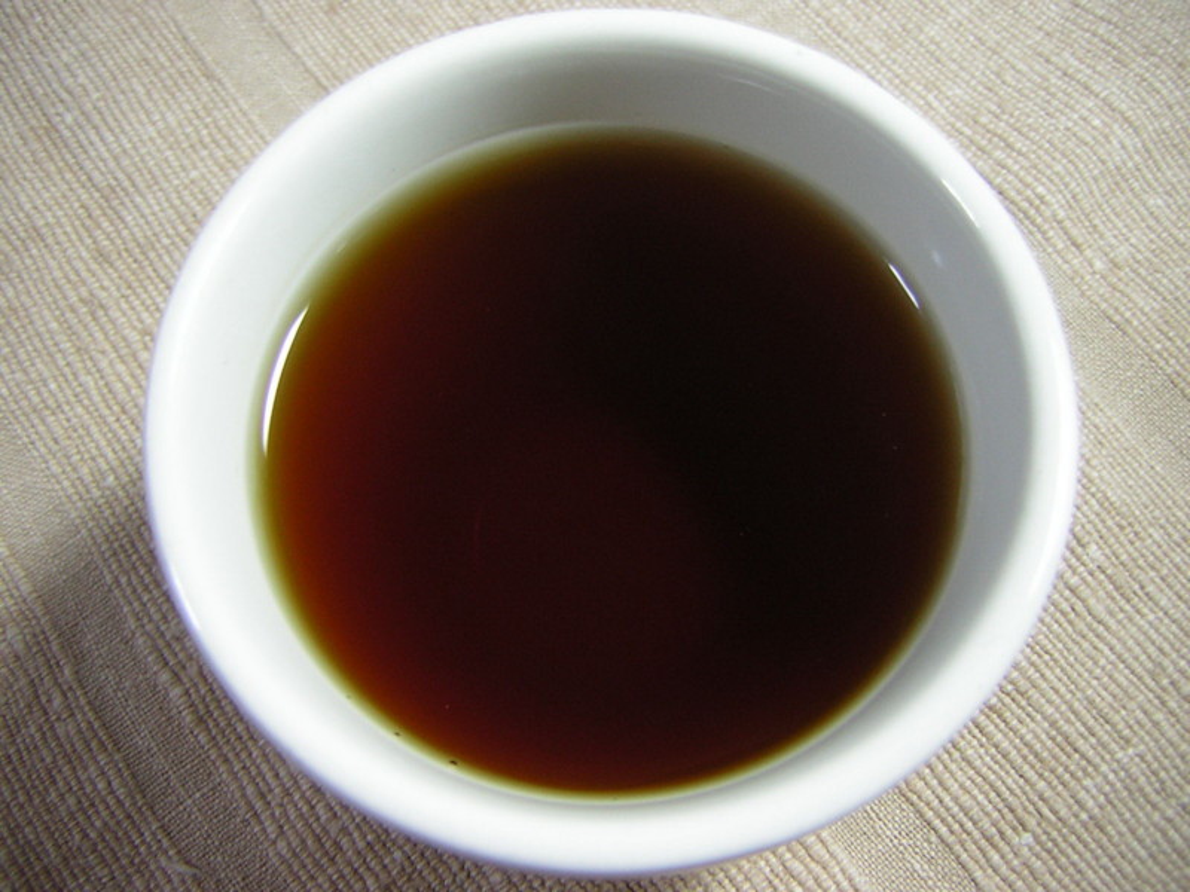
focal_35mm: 36
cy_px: 446
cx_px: 595
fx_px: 1238
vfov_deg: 39.7
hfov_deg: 51.4
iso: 50
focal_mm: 4.7
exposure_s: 1/12.6
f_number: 2.6
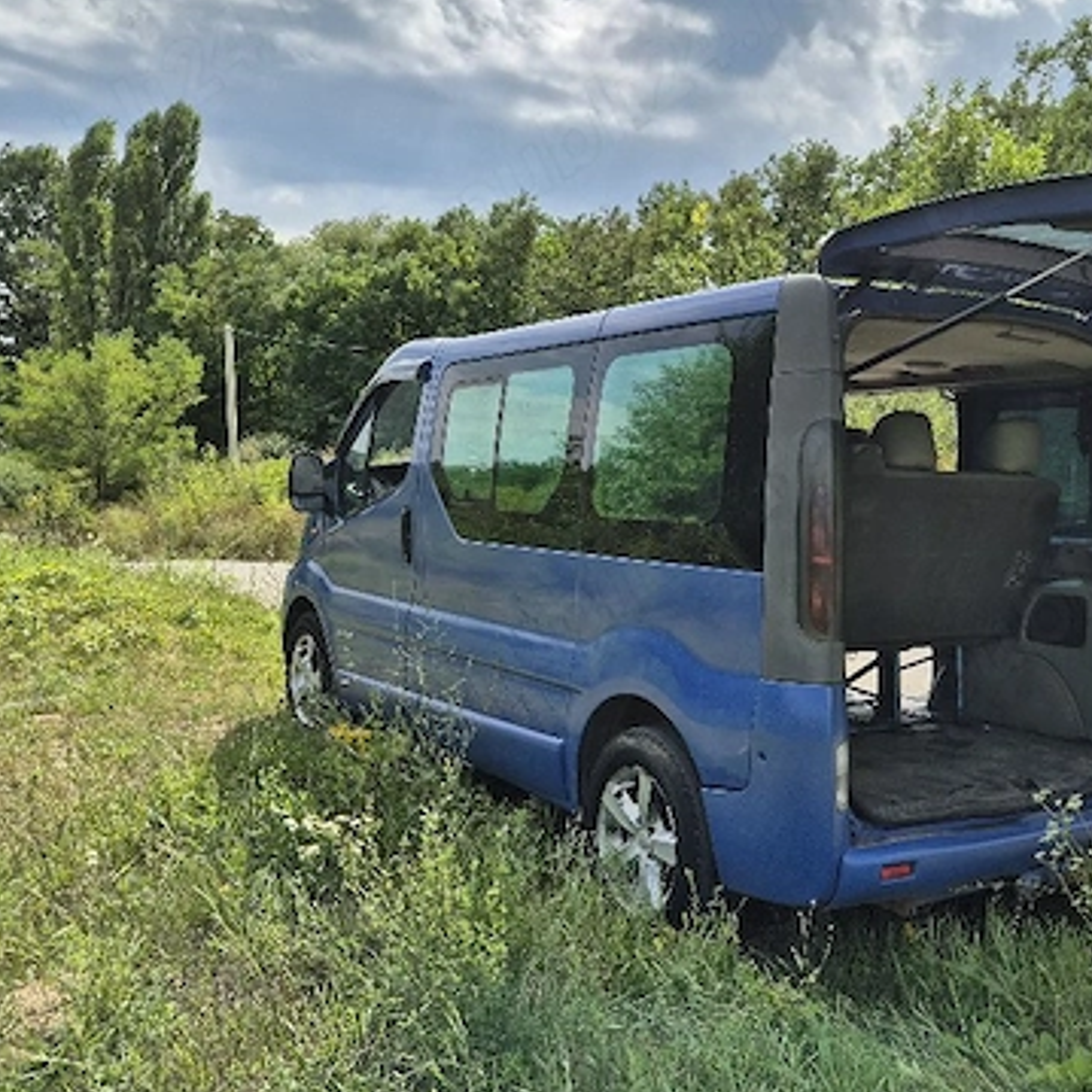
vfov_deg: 48.4
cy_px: 584
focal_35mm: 34
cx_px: 760
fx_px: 1213
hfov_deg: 47.4
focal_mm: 5.4
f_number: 1.8
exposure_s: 1/3333
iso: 25
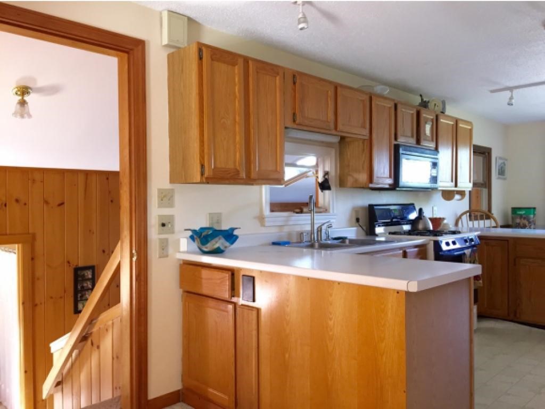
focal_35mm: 29
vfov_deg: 48.3
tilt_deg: +0.5
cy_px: 204
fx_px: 457
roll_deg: +0.1
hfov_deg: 61.6
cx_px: 272
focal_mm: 4.15
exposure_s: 1/30
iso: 125
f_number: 2.2
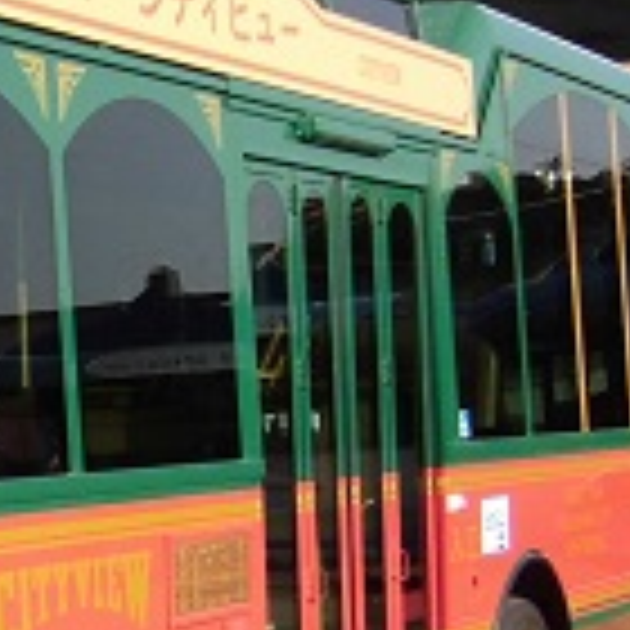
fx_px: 2162
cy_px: 459
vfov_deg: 16.5
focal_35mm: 105
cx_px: -356
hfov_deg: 15.2
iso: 100
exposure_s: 1/800
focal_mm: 4.7
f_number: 2.8
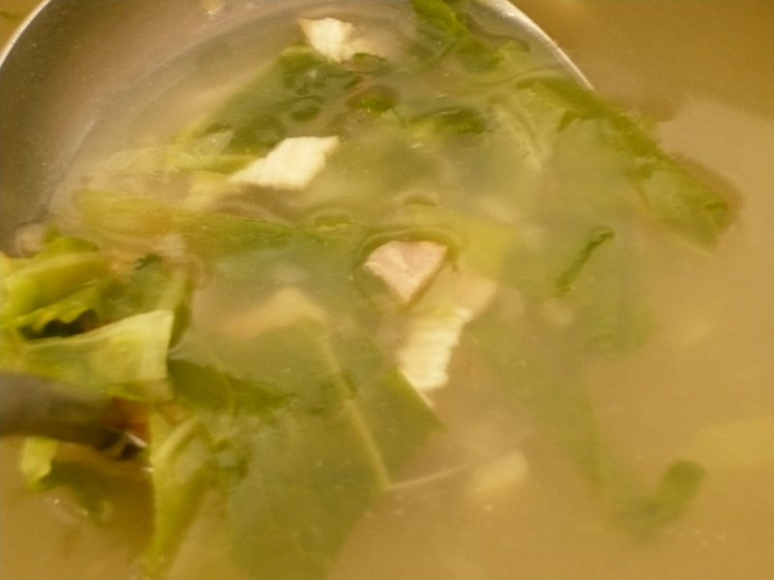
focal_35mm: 74
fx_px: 1655
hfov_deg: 26.3
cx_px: 387
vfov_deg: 19.9
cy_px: 290
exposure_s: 1/5
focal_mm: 12.2
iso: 400
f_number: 4.2
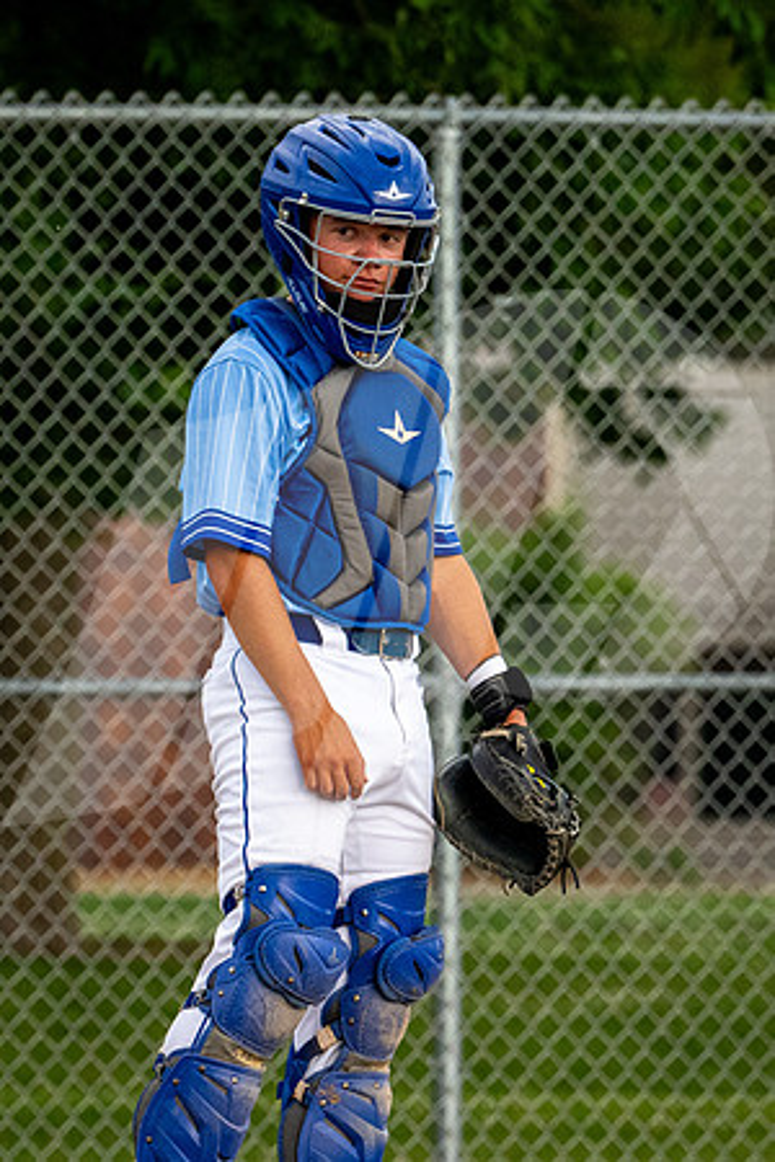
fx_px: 23559
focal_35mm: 730
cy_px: 554
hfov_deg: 1.9
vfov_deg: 2.8
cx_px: 408
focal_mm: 390
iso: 2500
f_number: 8
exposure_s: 1/1600
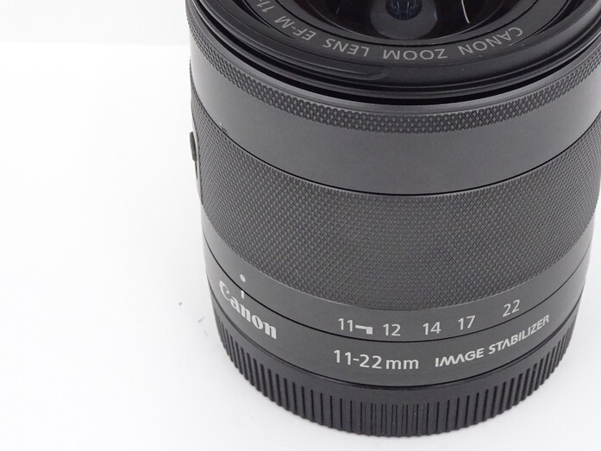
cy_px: 95
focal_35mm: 93
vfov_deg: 15.8
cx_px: 407
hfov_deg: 21.0
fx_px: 1615
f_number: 4.5
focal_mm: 9.18
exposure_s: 1/60
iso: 500
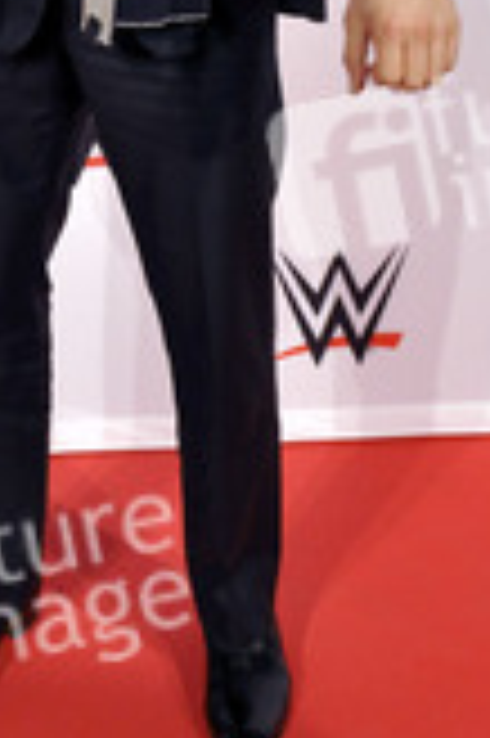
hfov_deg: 14.3
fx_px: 1944
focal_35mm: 95
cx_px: 90
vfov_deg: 20.5
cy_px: -72
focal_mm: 26
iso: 1000
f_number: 6.3
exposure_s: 1/160
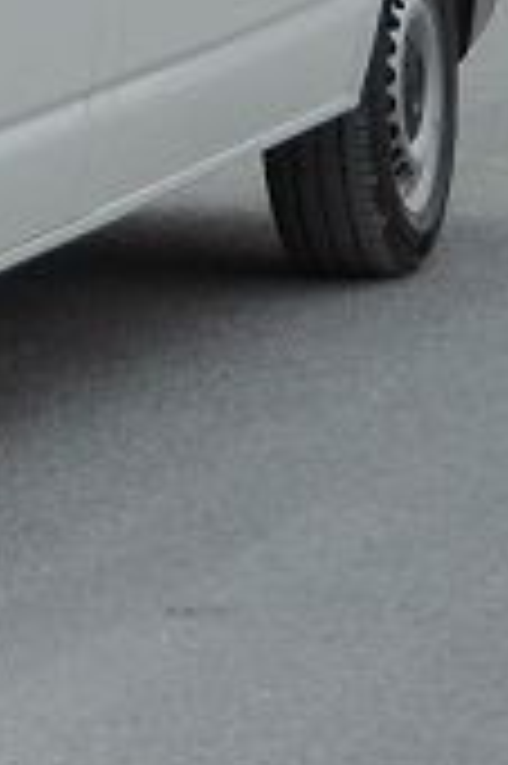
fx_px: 7805
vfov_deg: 5.6
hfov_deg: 3.7
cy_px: -202
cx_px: -701
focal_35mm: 368
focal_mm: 12.5
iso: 160
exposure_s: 1/320
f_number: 4.5
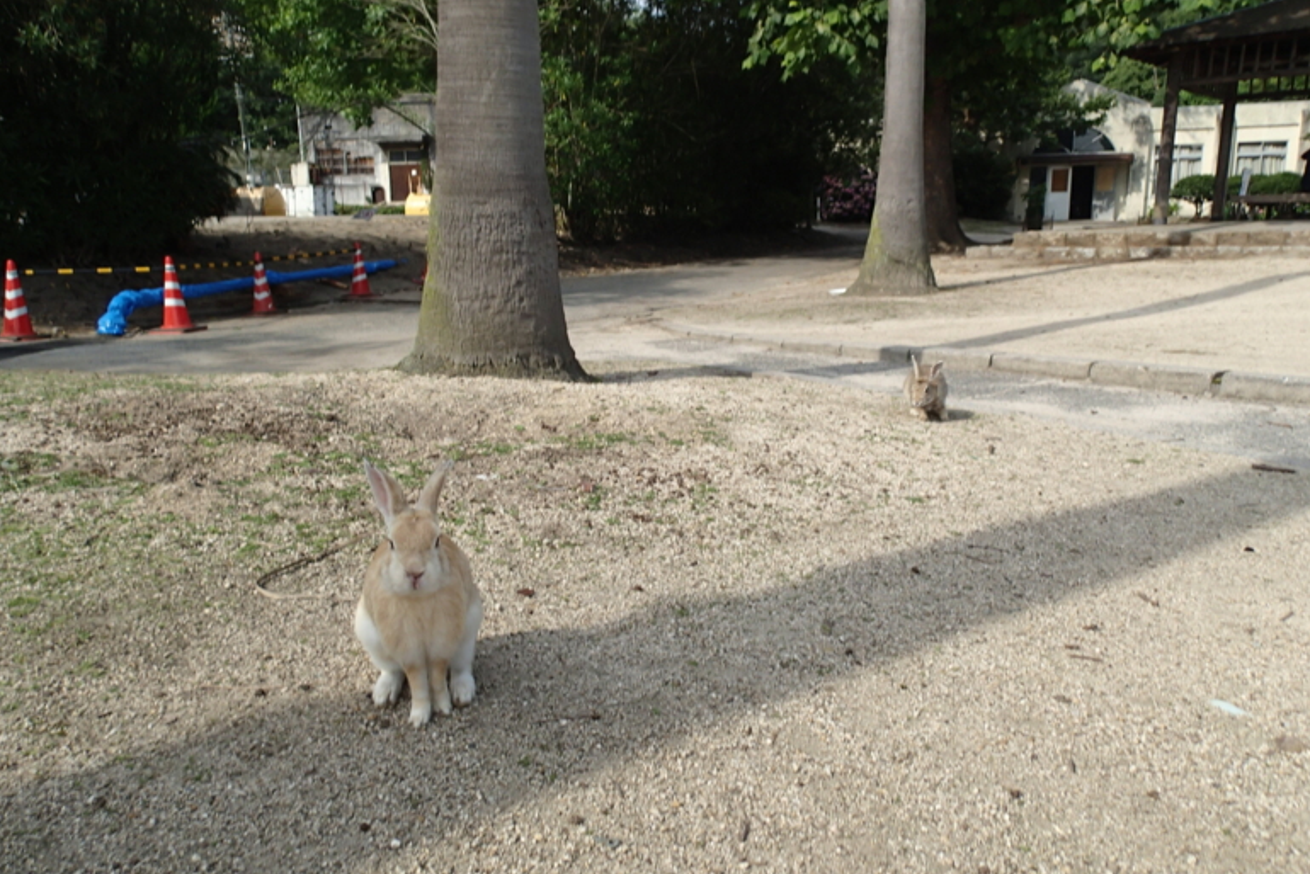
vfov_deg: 48.0
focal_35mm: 27
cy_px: 452
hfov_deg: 67.4
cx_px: 640
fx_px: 983
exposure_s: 1/125
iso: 100
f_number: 8
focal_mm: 4.5
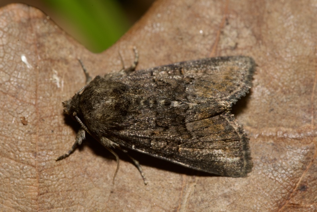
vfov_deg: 8.7
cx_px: 158
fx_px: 1387
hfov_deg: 13.0
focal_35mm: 158
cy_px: 106
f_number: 32
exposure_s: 1/60
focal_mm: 105
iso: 250
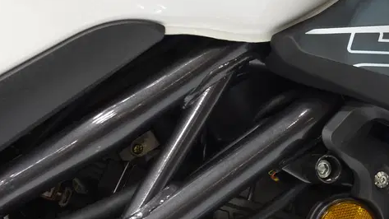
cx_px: 387
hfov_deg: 15.3
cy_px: 77
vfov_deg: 8.8
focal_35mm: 138
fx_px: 1423
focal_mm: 52
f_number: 5
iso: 1000
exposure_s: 1/200
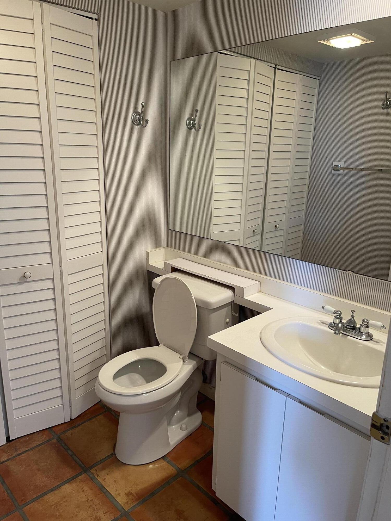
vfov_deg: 69.4
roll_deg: -1.2
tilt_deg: -16.2
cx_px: 196
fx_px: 377
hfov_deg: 54.9
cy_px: 260
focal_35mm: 25
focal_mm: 5.1
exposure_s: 1/60
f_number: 1.6
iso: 100
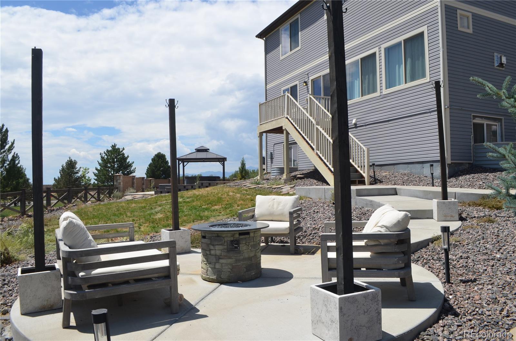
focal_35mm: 27
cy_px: 170
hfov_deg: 67.5
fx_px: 386
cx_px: 258
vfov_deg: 47.7
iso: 100
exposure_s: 1/320
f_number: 9
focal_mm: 18
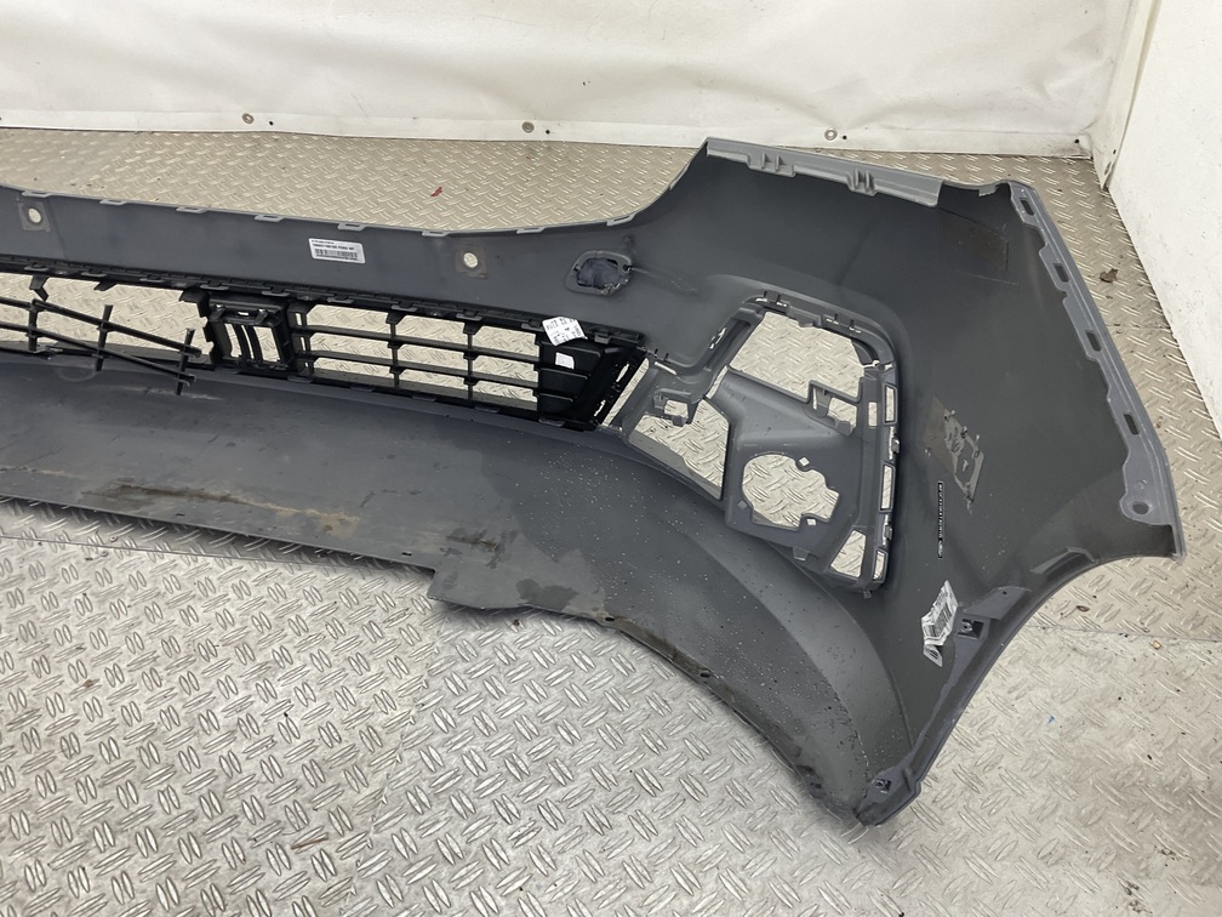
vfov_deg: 48.2
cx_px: 611
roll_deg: +0.7
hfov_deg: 61.7
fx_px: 1024
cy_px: 458
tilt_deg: -38.9
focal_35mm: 29
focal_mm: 3
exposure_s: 1/120
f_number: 1.8
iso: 40
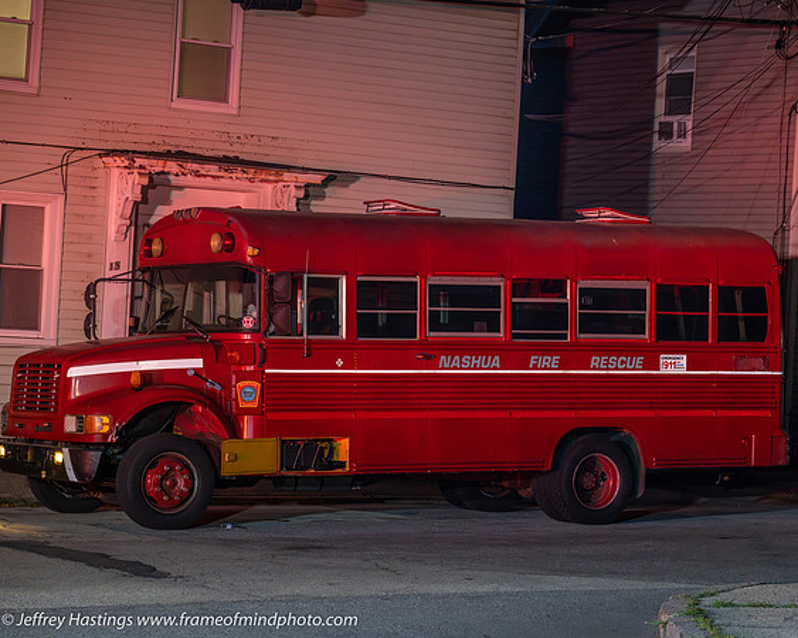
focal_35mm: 102
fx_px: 2408
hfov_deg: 18.8
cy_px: 326
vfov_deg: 15.1
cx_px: 450
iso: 9000
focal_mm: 85
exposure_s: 1/160
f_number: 5
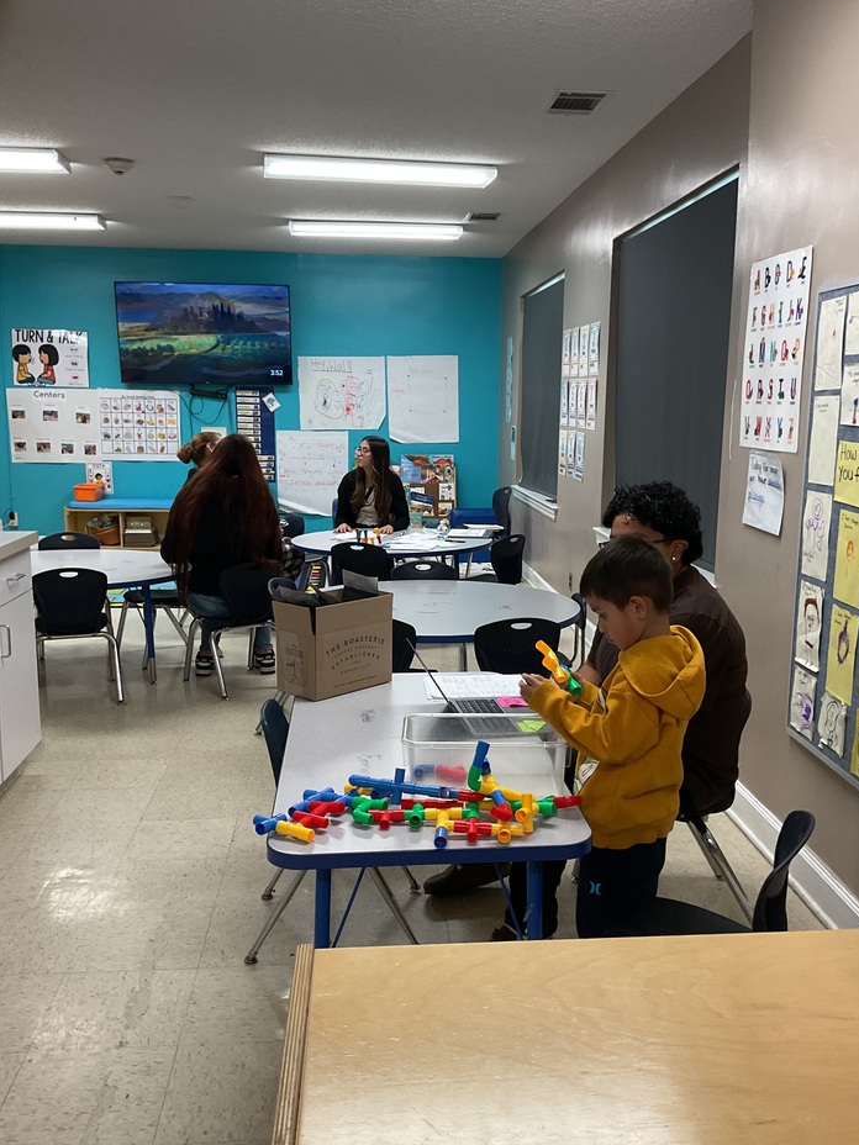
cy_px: 592
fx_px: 1059
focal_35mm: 32
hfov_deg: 44.1
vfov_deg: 56.8
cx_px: 453
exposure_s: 1/60
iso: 64
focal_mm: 3
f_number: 1.8
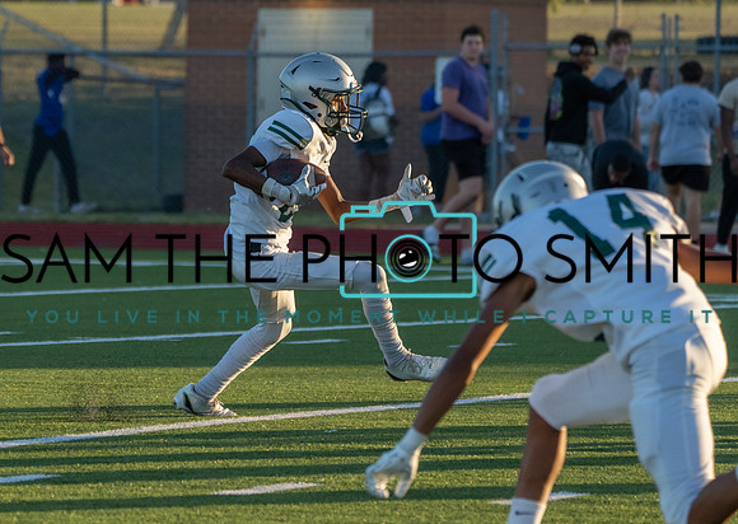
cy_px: 145
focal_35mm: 345
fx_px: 7214
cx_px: 169
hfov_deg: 5.9
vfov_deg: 4.2
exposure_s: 1/1250
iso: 1000
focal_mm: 212
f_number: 5.6
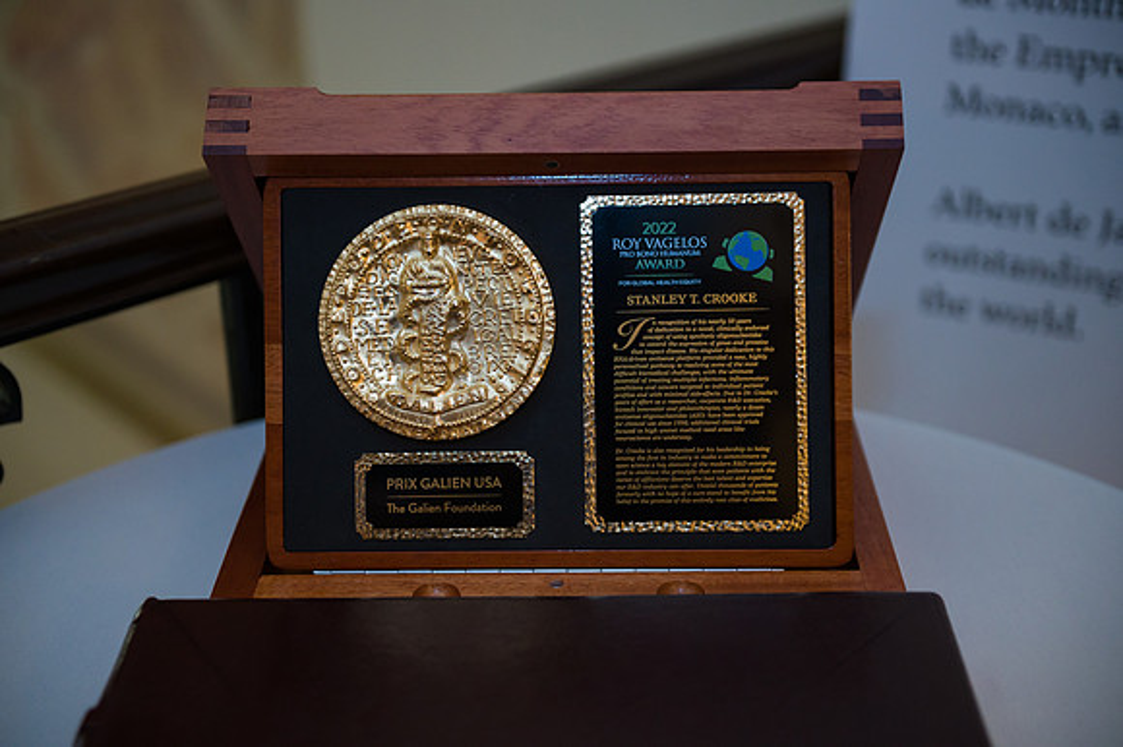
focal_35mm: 52
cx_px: 562
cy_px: 374
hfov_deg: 38.2
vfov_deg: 26.0
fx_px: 1621
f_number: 3.2
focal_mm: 52
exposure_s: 1/200
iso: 1600
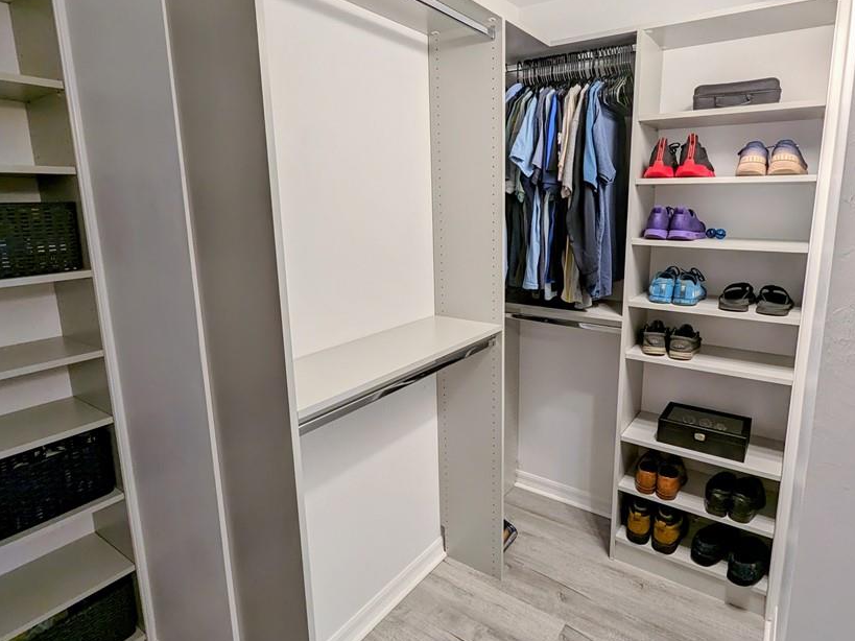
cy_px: 295
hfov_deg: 81.6
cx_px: 466
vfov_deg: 65.9
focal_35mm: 20
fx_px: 494
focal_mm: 2.22
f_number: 2.2
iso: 55
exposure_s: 1/40
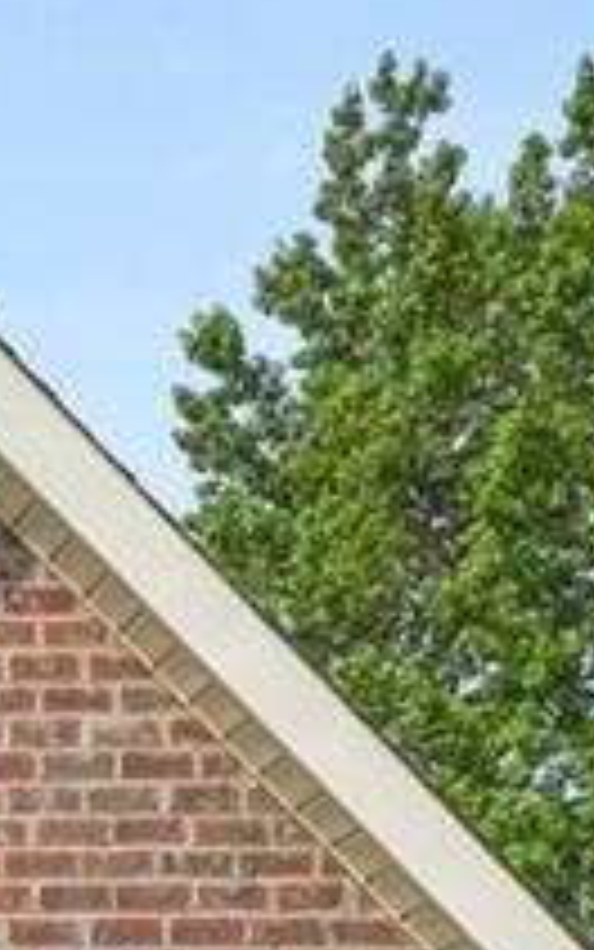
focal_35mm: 173
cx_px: -1143
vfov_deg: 11.9
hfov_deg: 6.9
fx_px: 4478
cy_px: 1031
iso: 640
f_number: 11
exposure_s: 1/3200
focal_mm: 35
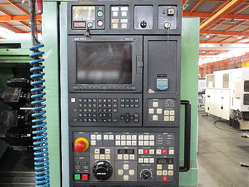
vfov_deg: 49.7
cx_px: 124
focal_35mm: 28
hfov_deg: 63.4
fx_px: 201
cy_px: 94
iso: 800
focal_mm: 5
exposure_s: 1/45
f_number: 3.5
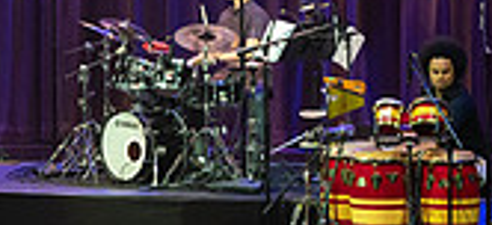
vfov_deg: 2.7
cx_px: -163
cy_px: -92
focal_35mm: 382
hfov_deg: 5.9
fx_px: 4777
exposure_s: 1/250
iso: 3200
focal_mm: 100
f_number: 5.6
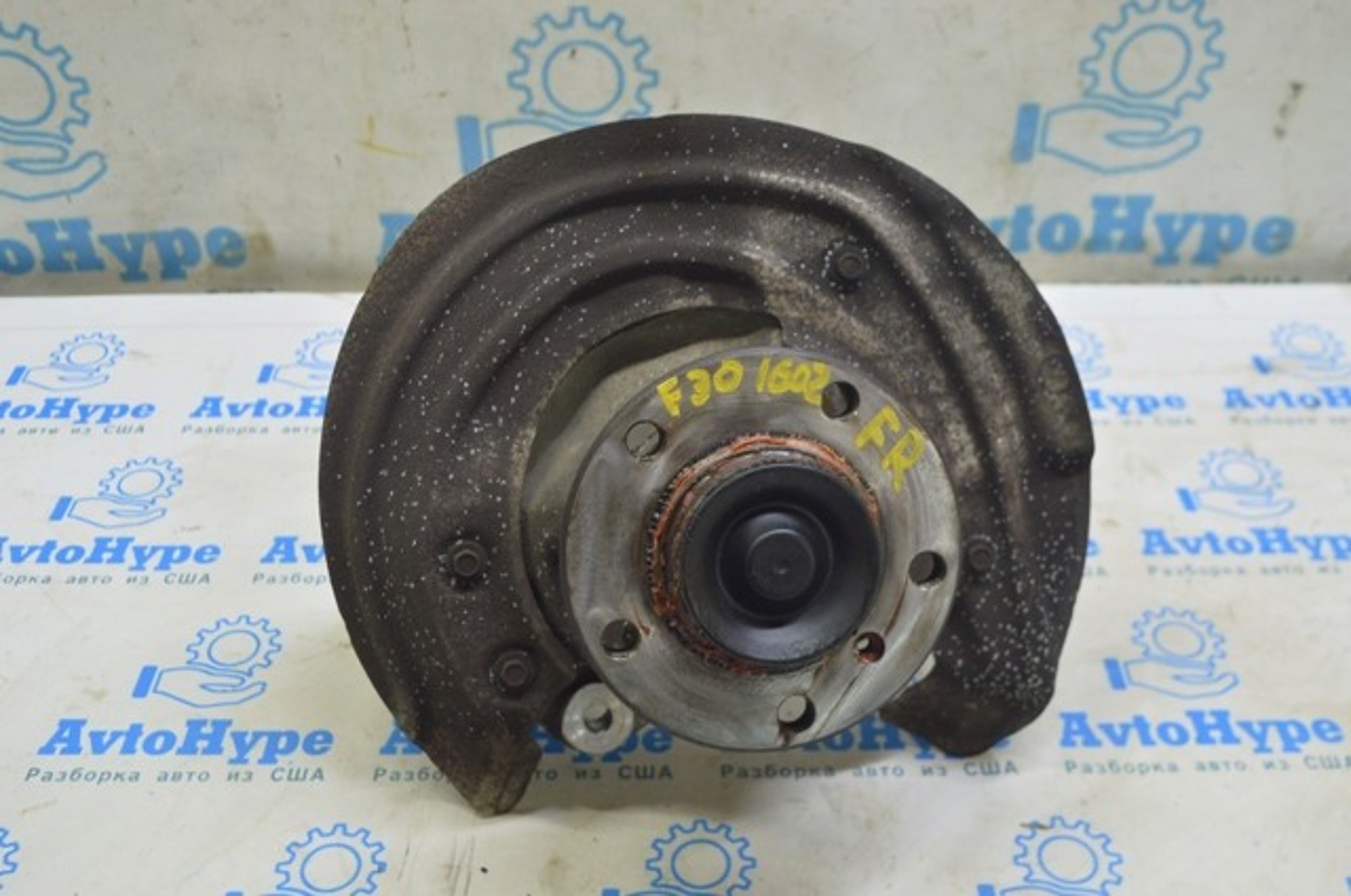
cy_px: 448
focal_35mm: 39
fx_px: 1462
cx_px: 676
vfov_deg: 34.1
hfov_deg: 49.6
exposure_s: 1/20
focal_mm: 26
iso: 400
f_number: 5.6
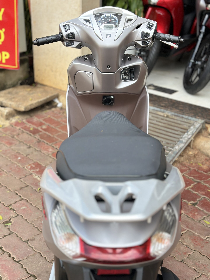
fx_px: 388
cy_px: 140
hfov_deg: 30.3
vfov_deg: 39.7
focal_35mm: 48
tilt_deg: -25.1
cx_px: 105
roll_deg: -2.8
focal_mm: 6.86
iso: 80
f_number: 1.78
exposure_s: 1/1050
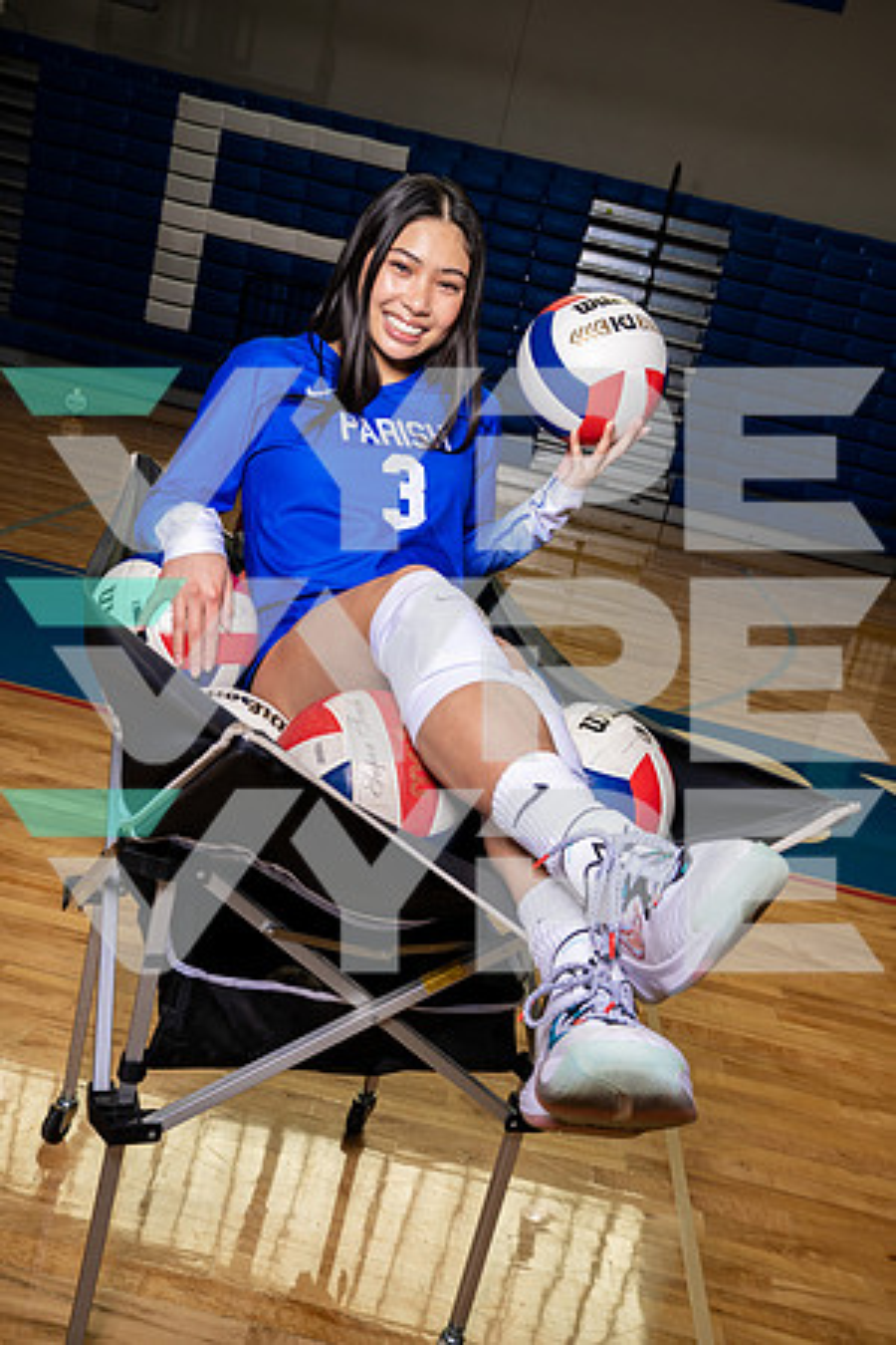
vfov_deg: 58.7
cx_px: 448
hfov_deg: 41.1
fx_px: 1195
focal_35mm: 32
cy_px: 672
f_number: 8
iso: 400
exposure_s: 1/250
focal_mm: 32
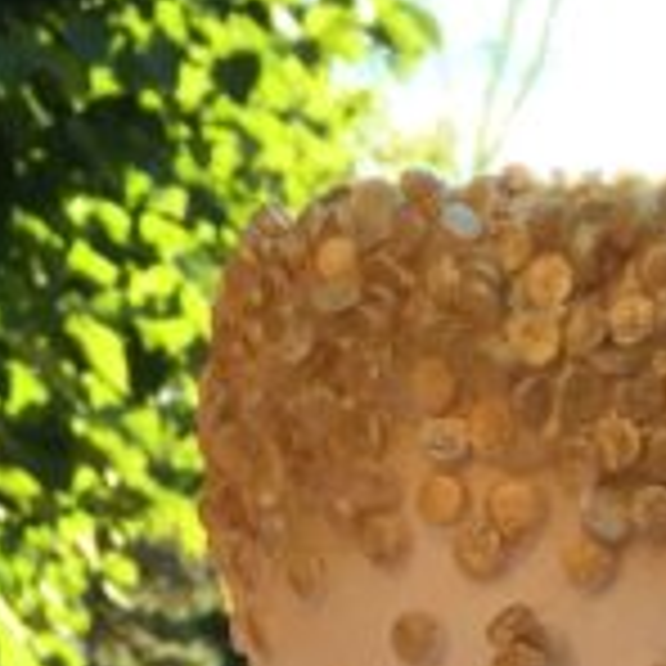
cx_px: 747
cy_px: 1440
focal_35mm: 132
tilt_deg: -12.1
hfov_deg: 13.0
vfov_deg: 11.5
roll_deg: -2.2
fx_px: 2873
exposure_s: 1/168
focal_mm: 4.15
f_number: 2.2
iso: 32
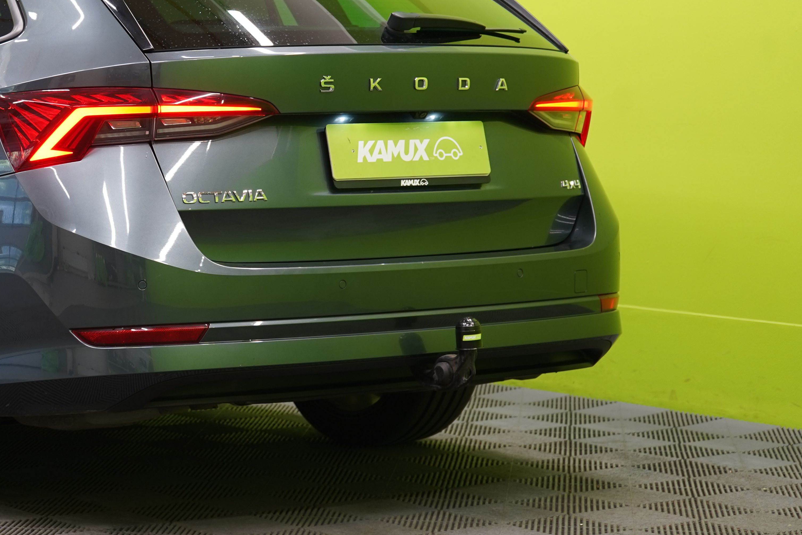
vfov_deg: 13.0
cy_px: 134
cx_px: 20
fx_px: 2339
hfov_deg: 19.0
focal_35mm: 105
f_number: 5
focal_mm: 53
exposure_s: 1/25
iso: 400
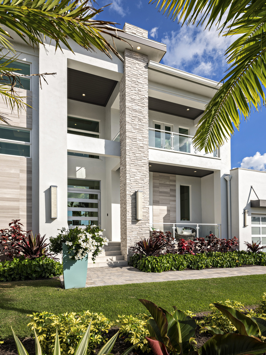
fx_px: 184
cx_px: 133
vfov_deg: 87.8
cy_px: 178
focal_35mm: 18
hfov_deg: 71.6
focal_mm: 23
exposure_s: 1/250
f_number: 9
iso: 100
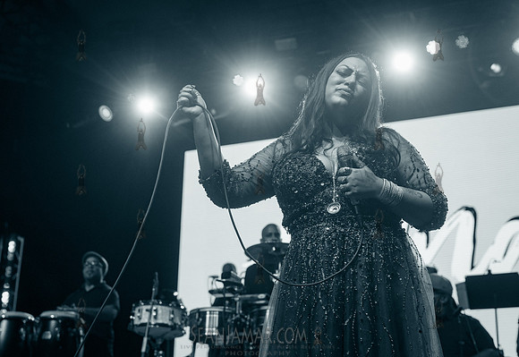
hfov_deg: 34.0
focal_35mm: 58
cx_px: 225
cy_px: 174
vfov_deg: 23.8
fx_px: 848
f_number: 4
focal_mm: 52
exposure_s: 1/1250
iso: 2500
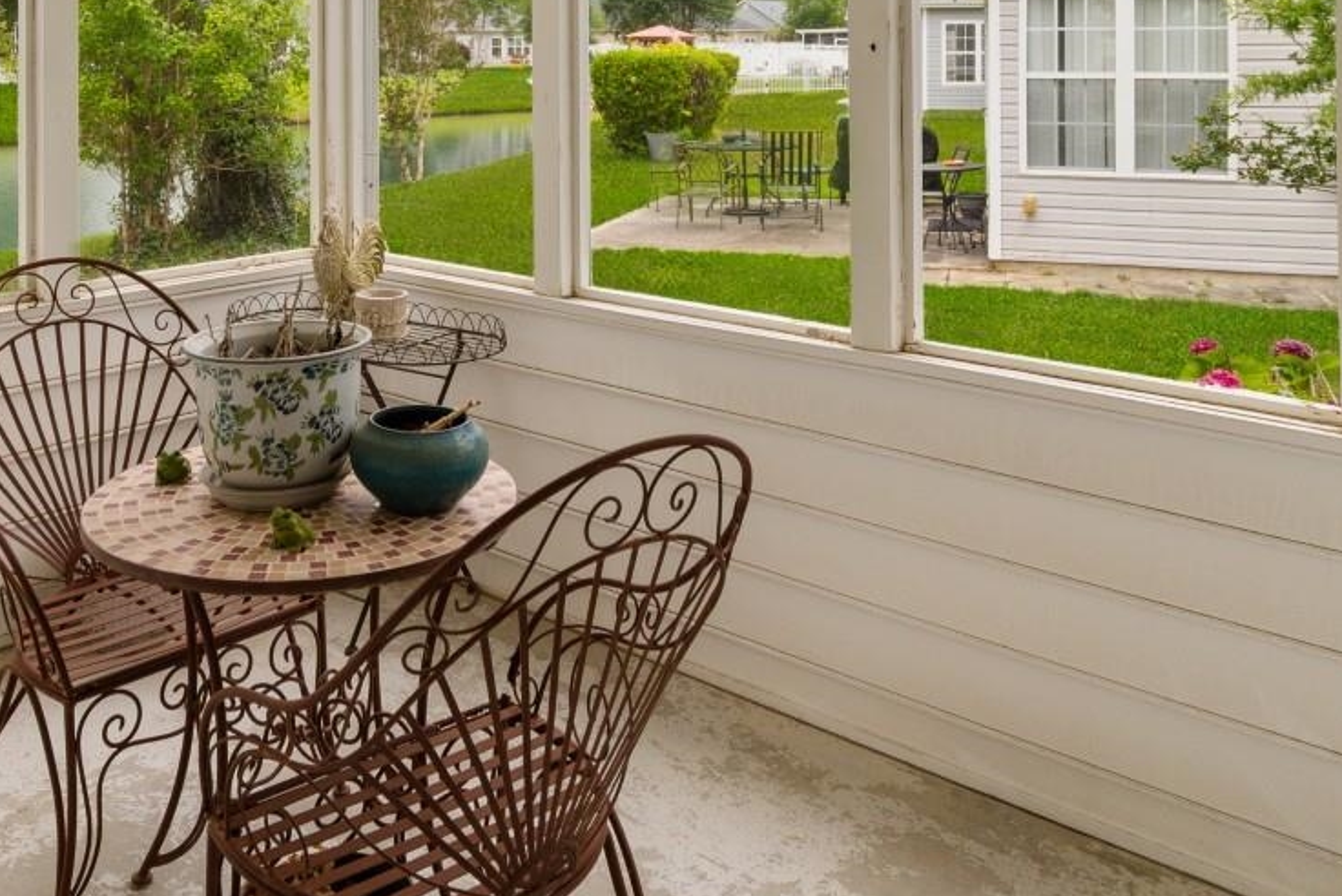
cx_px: 507
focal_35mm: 33
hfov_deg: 56.6
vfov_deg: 36.5
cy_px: 27
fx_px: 1230
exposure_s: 1/100
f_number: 5
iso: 100
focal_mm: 10
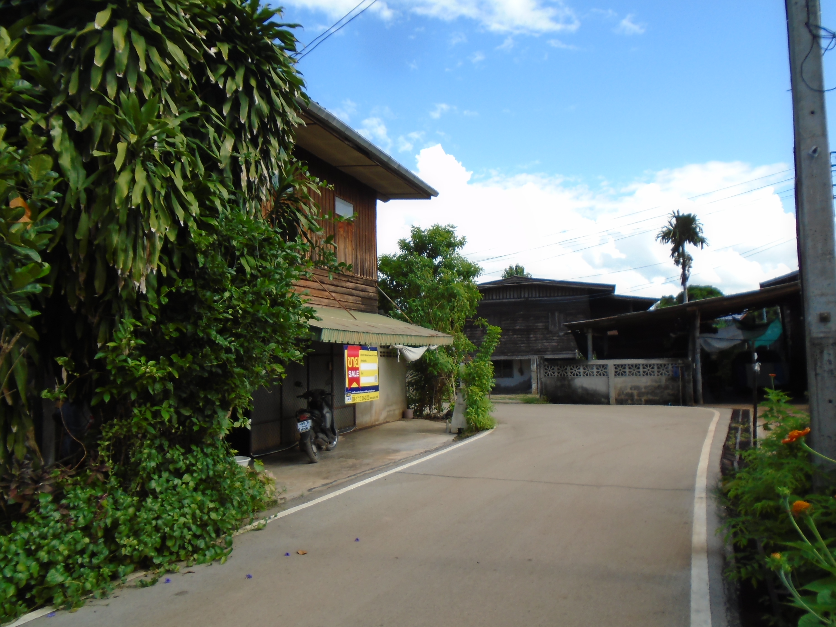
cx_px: 418
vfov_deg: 53.1
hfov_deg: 67.3
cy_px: 314
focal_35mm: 26
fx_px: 628
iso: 100
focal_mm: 4.6
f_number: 3.2
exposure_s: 1/640
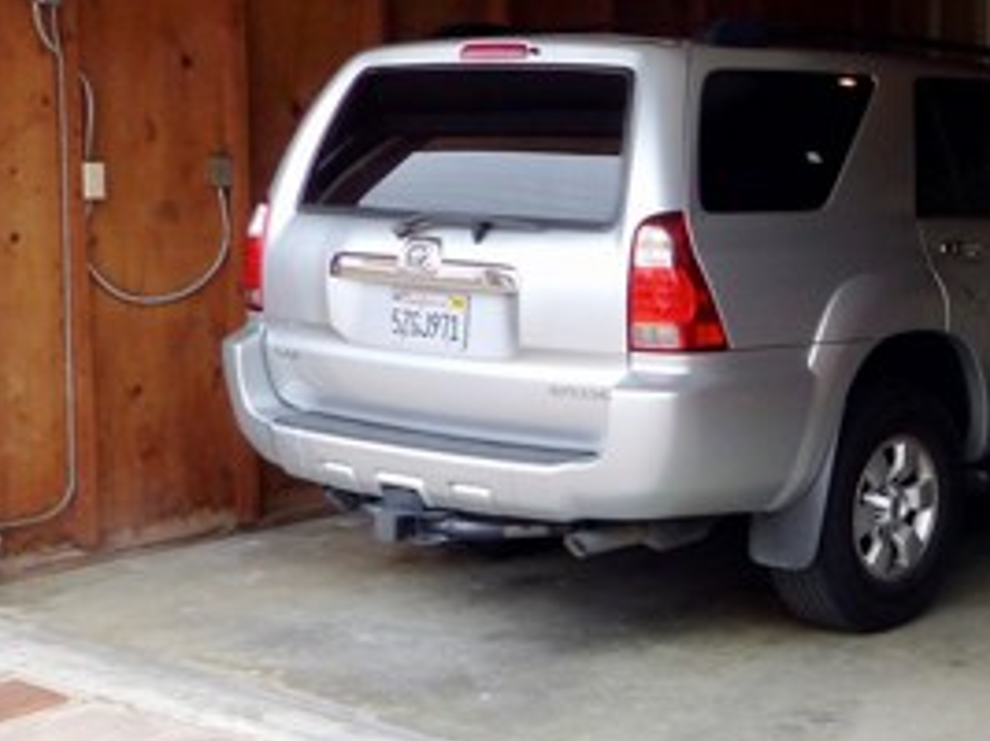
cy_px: 348
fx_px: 1715
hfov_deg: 29.6
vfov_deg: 24.4
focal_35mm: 60
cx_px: 1034
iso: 100
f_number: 3.5
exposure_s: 1/125
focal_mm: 4.5
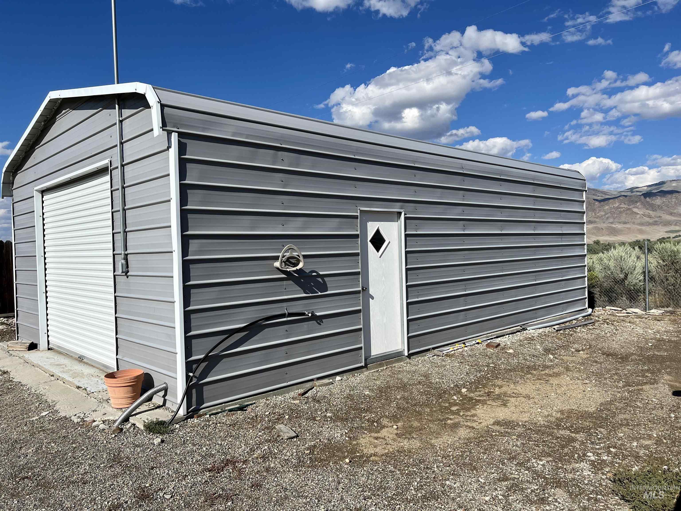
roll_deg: +2.1
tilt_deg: -2.0
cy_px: 256
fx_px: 511
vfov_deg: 53.1
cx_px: 340
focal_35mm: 26
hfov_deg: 67.3
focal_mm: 5.7
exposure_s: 1/8000
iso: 50
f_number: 1.5
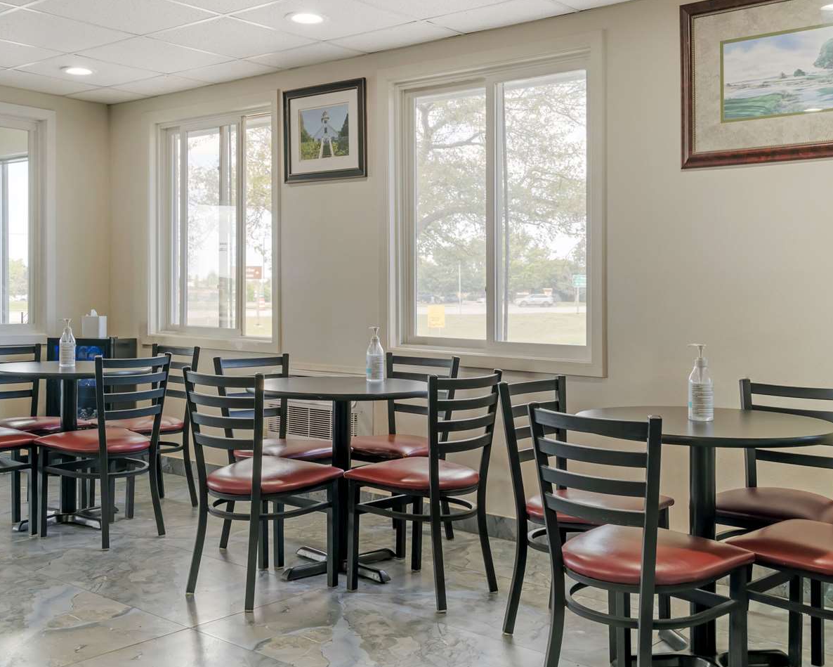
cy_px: 327
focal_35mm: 38
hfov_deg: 47.9
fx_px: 937
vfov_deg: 39.2
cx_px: 409
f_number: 10
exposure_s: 1/5
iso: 400
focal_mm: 32
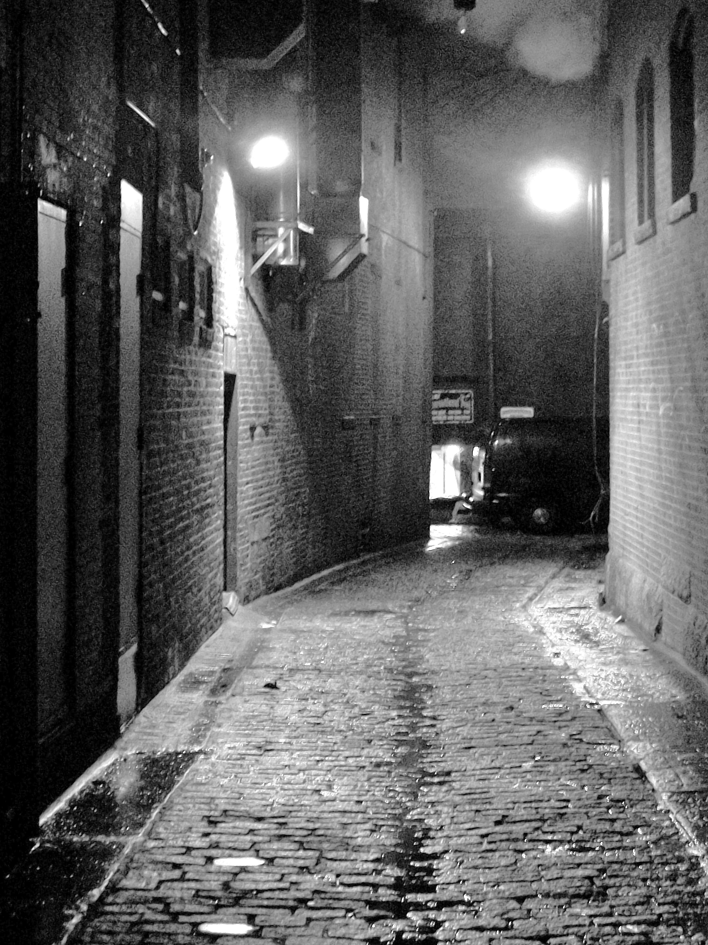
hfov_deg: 18.2
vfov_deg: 24.1
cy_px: 432
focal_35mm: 81
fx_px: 2209
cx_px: 412
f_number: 4.5
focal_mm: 12.1
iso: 400
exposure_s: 1/8
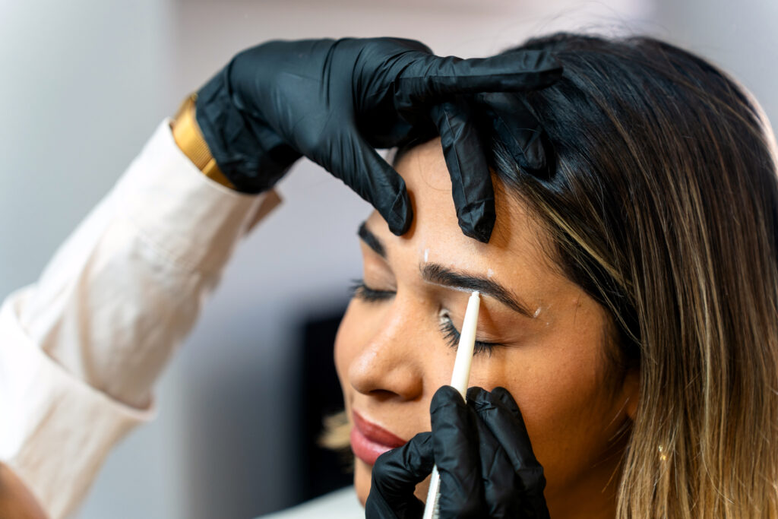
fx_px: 1621
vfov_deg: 18.2
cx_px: 389
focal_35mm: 75
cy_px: 260
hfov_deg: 27.0
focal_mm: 75
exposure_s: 1/200
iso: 400
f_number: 2.8
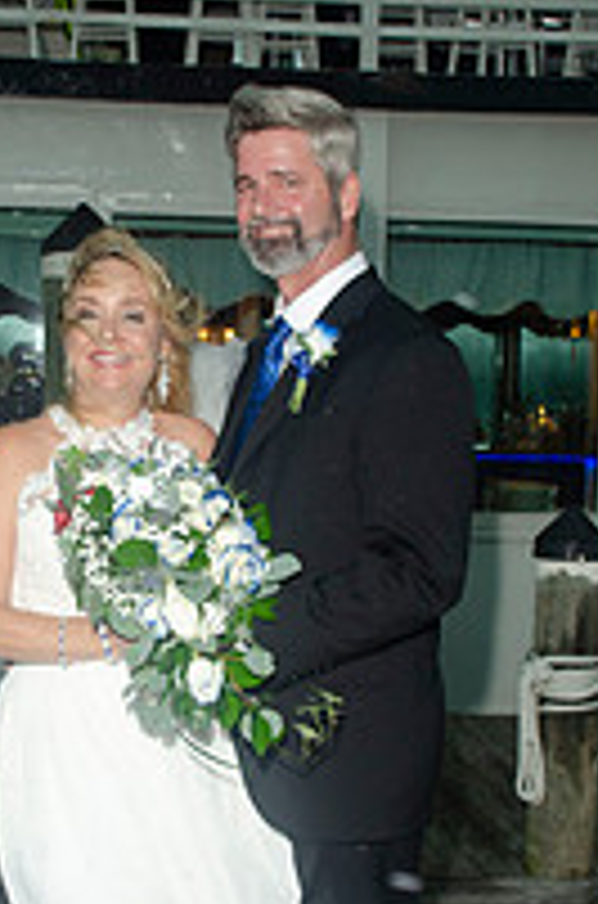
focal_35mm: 74
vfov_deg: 27.2
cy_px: 603
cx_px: 180
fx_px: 1853
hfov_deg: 18.3
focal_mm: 22
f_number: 5
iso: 400
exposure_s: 1/30
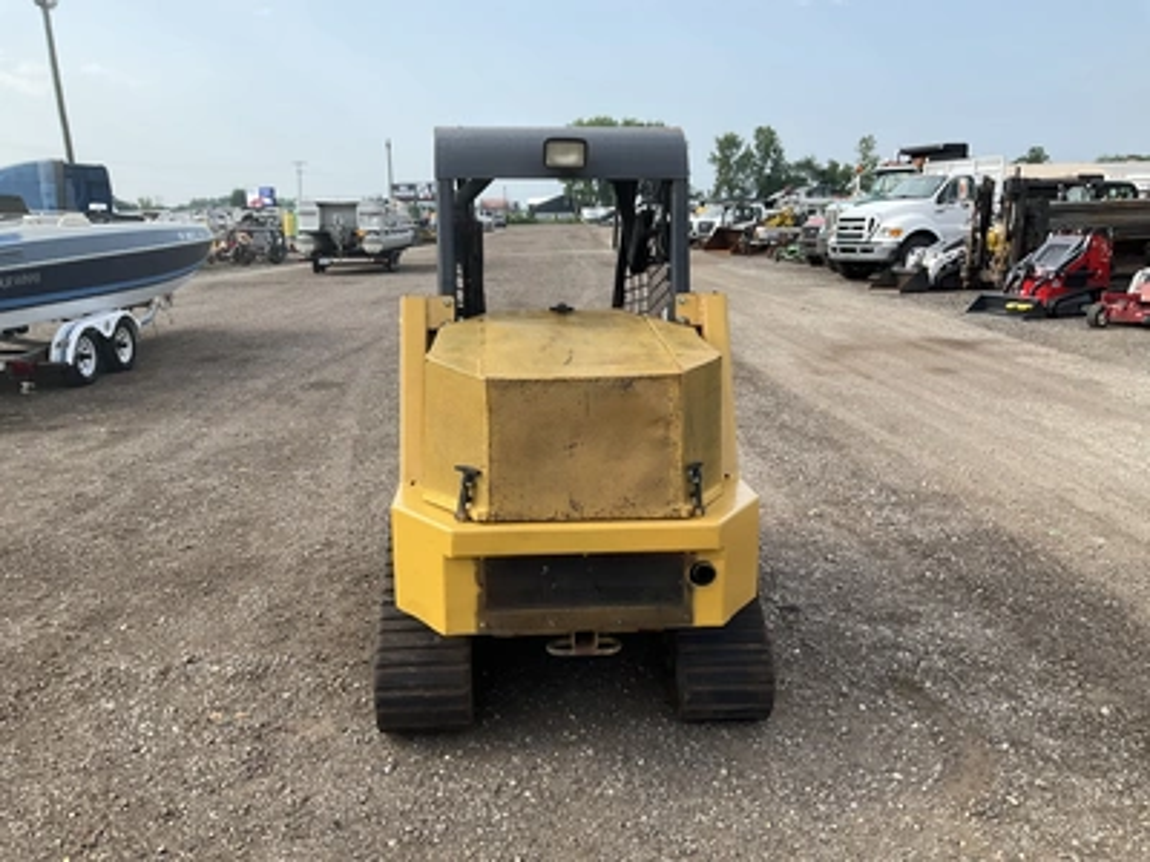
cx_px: 575
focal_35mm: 29
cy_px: 431
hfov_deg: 61.7
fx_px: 963
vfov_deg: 48.2
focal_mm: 3
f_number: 1.8
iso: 25
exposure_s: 1/883
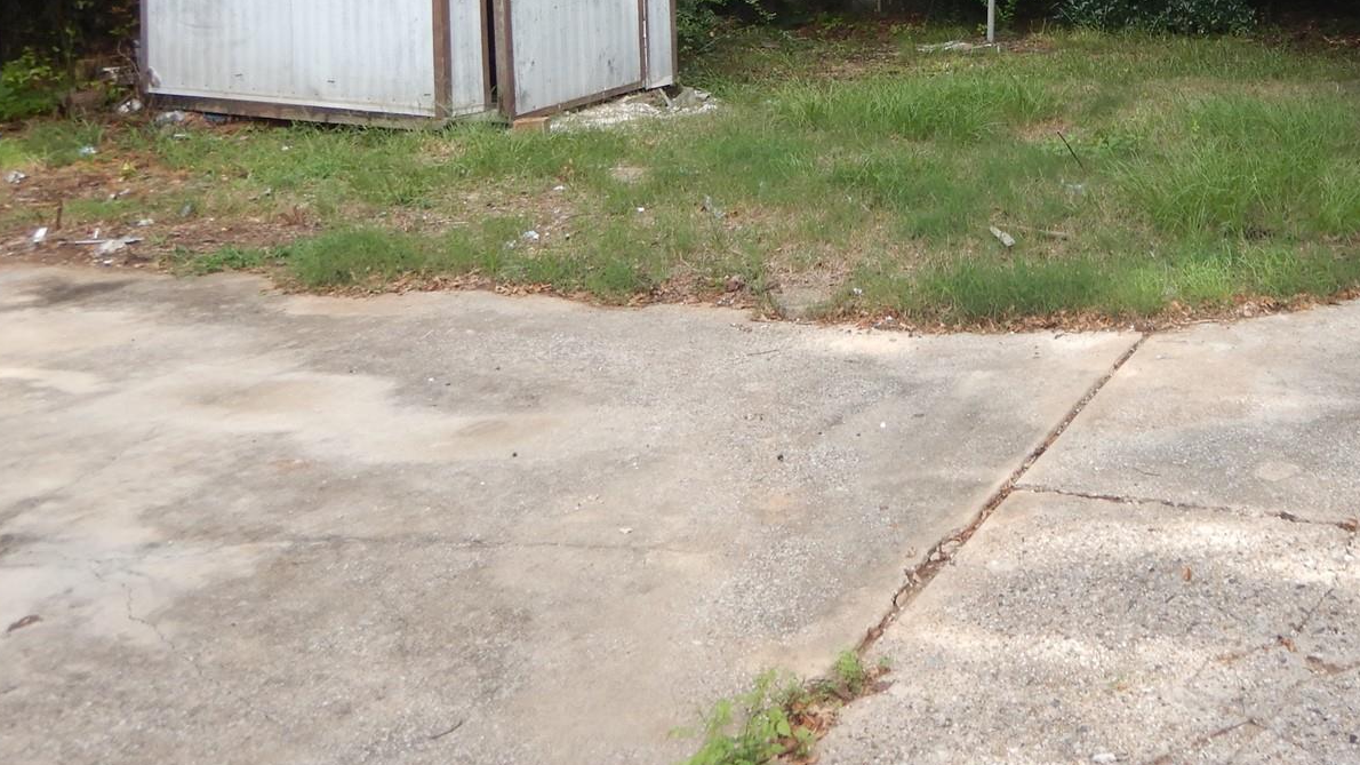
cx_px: 1136
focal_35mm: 45
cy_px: -80
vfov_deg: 24.7
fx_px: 1623
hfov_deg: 42.9
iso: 125
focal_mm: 4.3
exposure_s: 1/250
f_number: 2.8
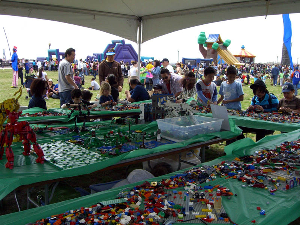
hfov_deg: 49.0
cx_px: 150
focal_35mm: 38
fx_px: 329
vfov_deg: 37.7
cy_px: 112
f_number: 4
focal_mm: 7.9
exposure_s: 1/1250
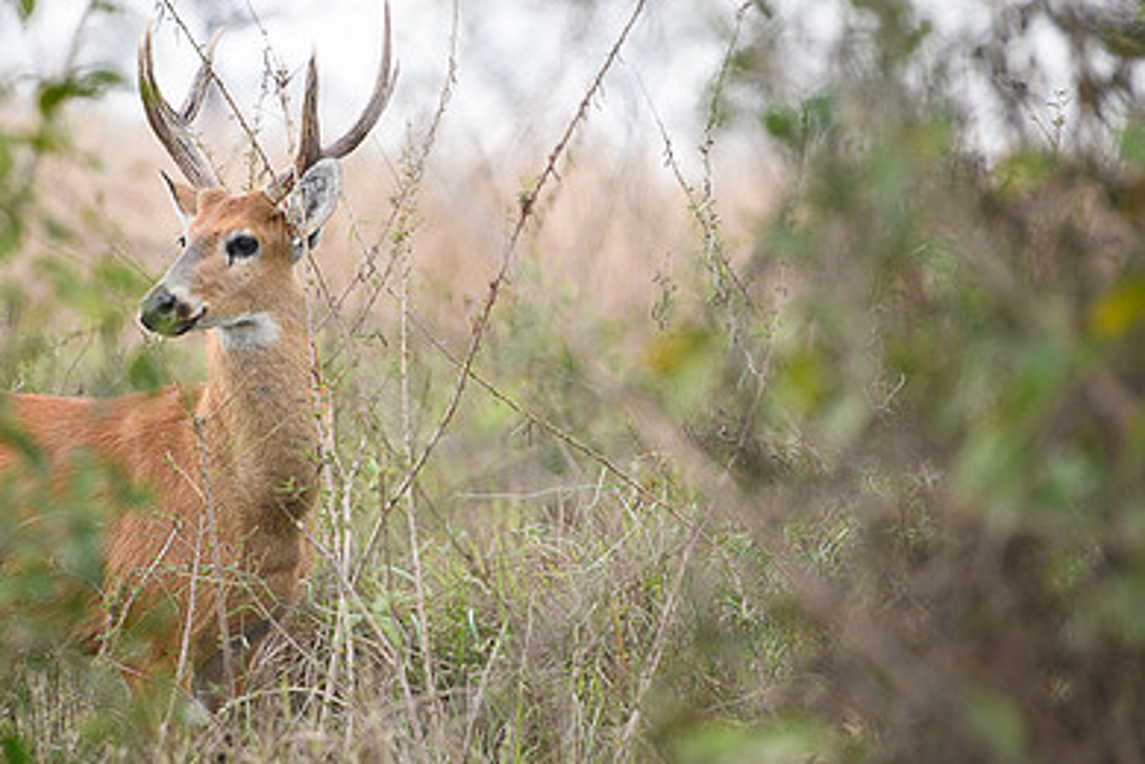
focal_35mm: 383
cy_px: 268
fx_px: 12181
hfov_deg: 5.4
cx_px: 258
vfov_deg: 3.6
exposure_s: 1/2000
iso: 640
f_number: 4
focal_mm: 200
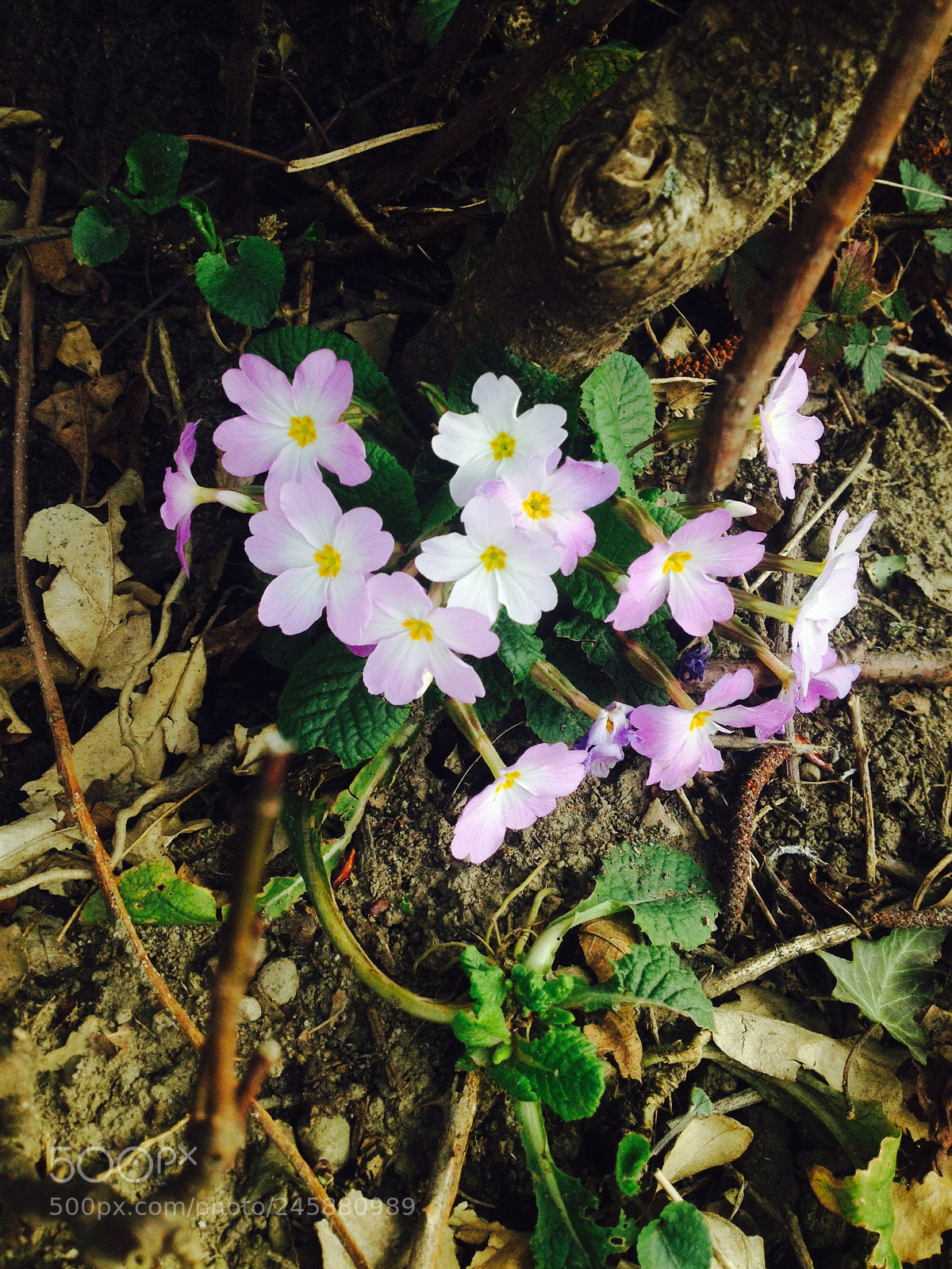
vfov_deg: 52.6
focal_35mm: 35
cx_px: 476
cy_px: 634
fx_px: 1283
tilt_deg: -52.5
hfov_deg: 40.7
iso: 50
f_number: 2.4
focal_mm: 4.28
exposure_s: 1/552
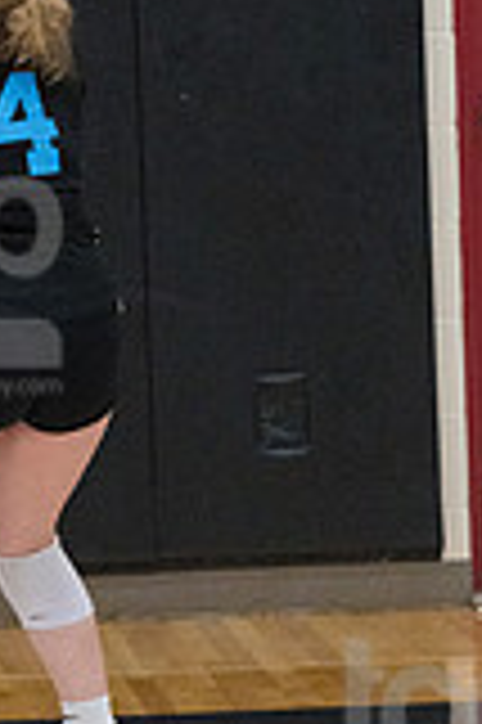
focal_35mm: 378
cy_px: 274
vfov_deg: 5.5
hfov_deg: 3.6
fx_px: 7607
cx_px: -45
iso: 6400
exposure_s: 1/1000
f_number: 4.5
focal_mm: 135
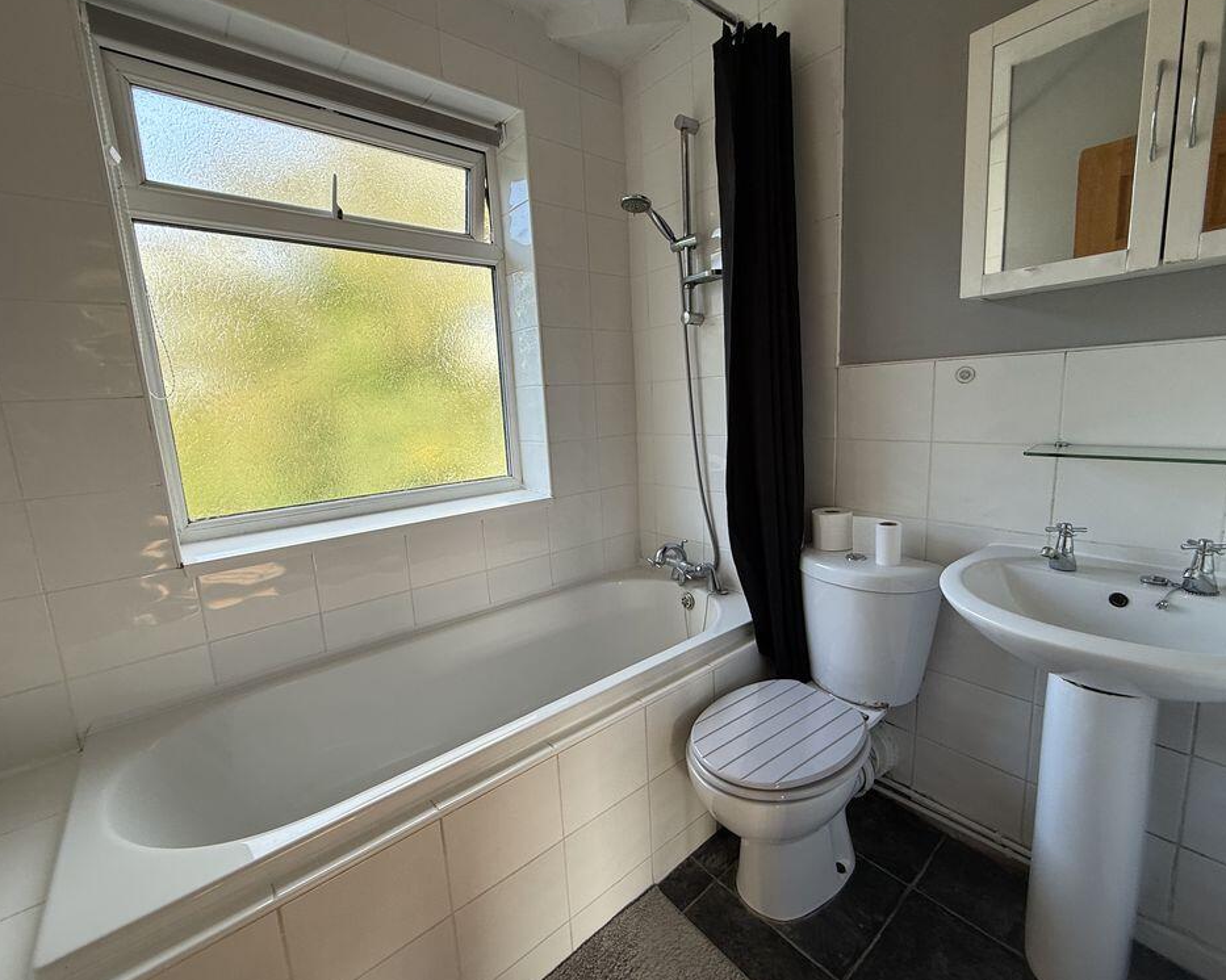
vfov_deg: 84.0
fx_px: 544
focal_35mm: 15
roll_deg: +2.7
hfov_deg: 96.8
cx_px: 623
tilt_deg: -8.4
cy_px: 485
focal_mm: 2.22
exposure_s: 1/99
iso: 50
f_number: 2.2
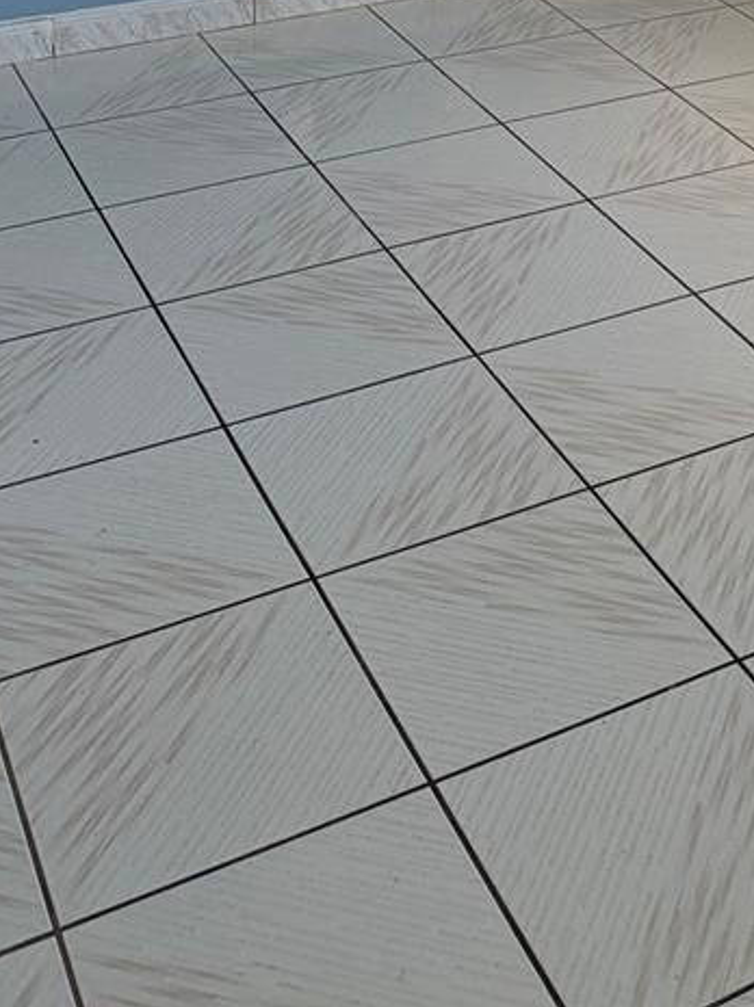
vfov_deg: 26.9
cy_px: -256
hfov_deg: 22.7
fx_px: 1803
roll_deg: -1.9
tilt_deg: -11.7
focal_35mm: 62
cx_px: 745
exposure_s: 1/140
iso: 200
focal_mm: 6.76
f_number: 1.78
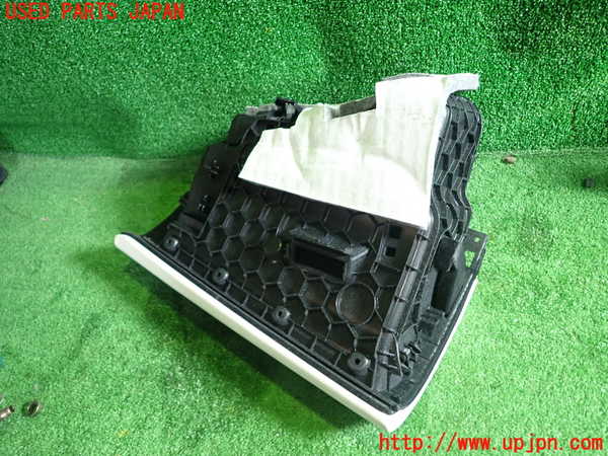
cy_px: 228
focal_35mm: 25
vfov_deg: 54.9
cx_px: 304
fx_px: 439
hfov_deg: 69.4
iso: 250
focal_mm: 4.5
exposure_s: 1/30
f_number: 2
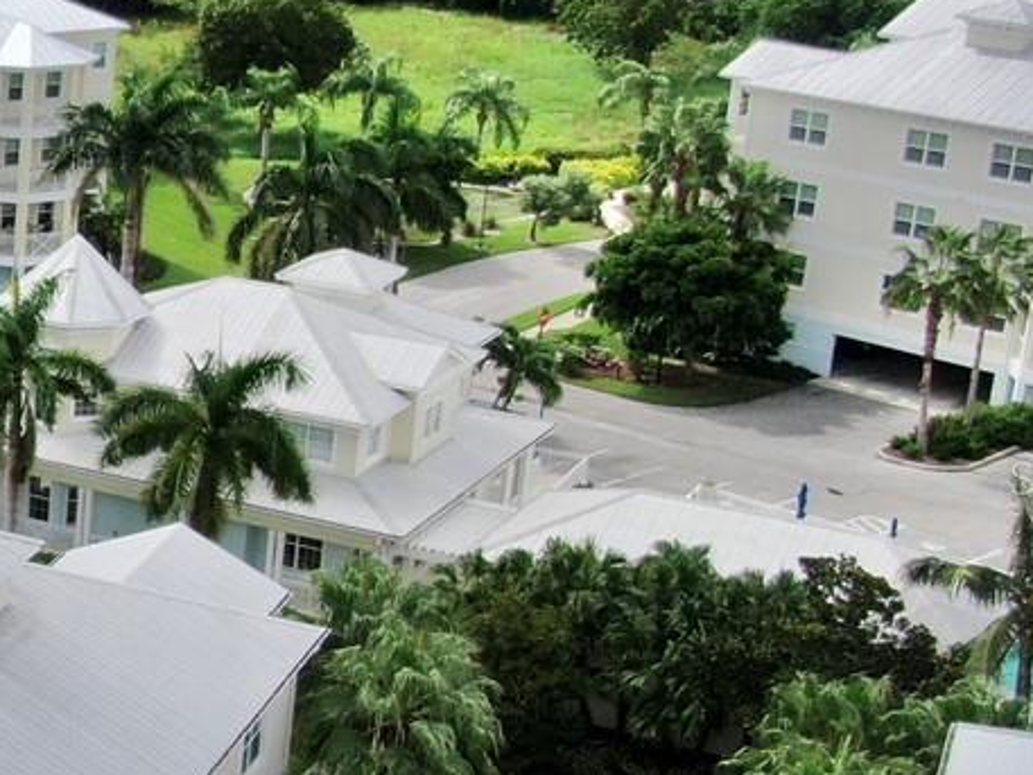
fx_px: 2507
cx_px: -585
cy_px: 477
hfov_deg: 19.7
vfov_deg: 17.6
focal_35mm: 84
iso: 100
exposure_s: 1/1600
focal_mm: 4.39
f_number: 2.8
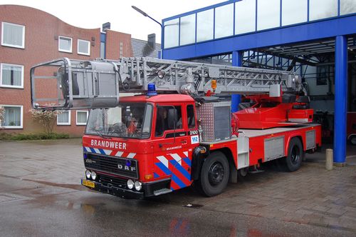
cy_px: 118
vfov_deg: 38.3
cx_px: 178
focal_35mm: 34
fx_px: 341
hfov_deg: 55.2
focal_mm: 23
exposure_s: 1/100
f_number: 5
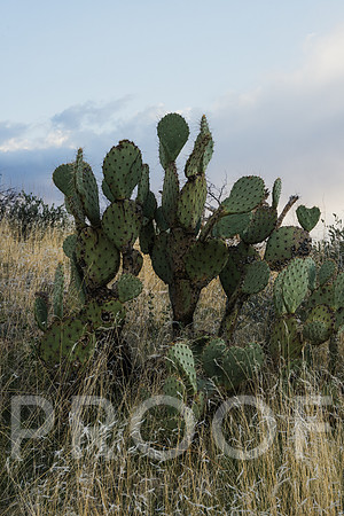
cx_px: 172
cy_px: 258
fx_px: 1003
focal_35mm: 70
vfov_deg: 28.8
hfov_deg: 19.5
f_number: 16
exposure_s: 1/125
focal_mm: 70
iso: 1000
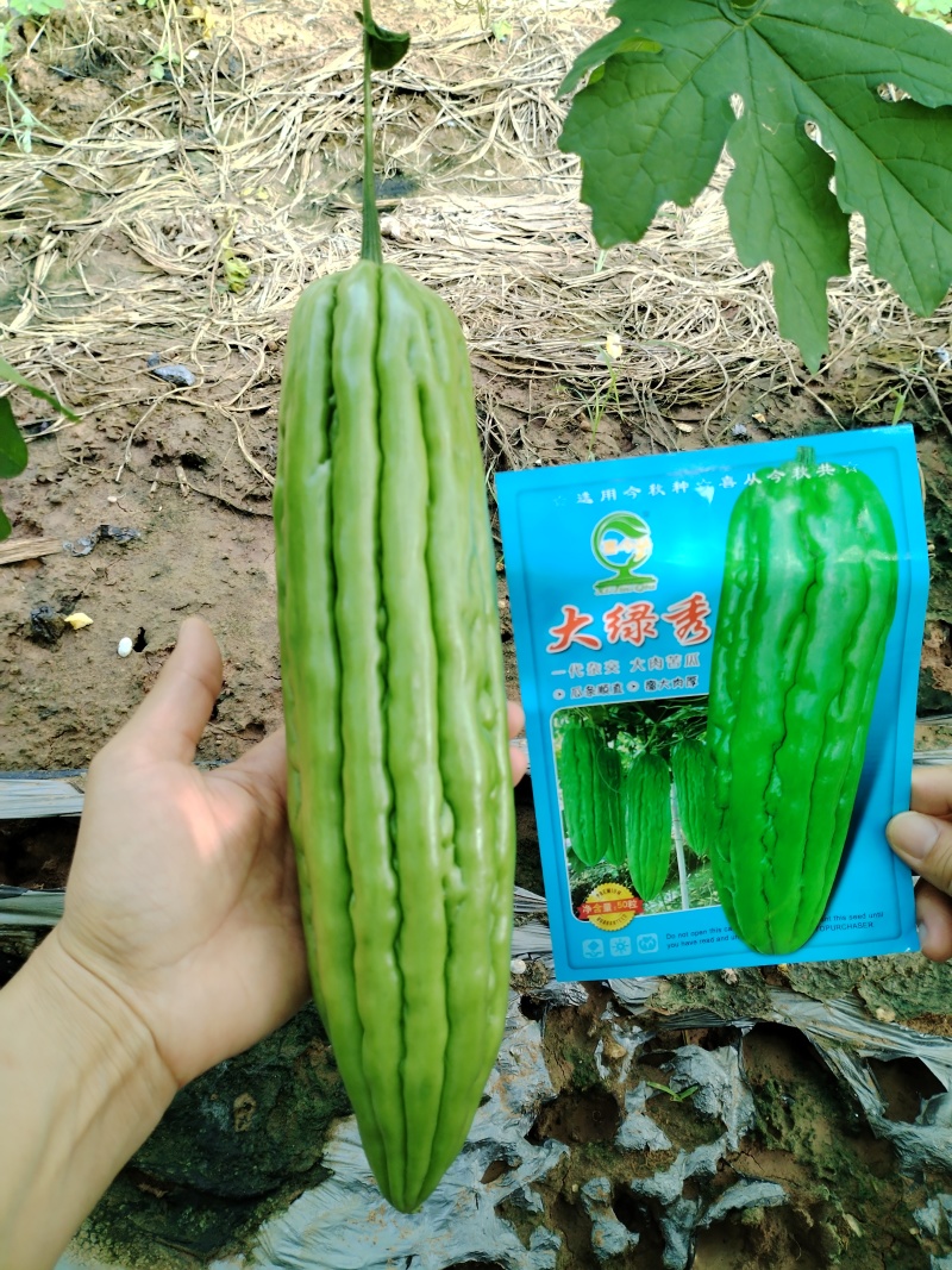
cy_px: 635
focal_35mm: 26
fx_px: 954
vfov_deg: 67.3
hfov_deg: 53.1
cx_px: 476
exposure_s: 1/104
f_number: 1.8
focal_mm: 4.25
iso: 100
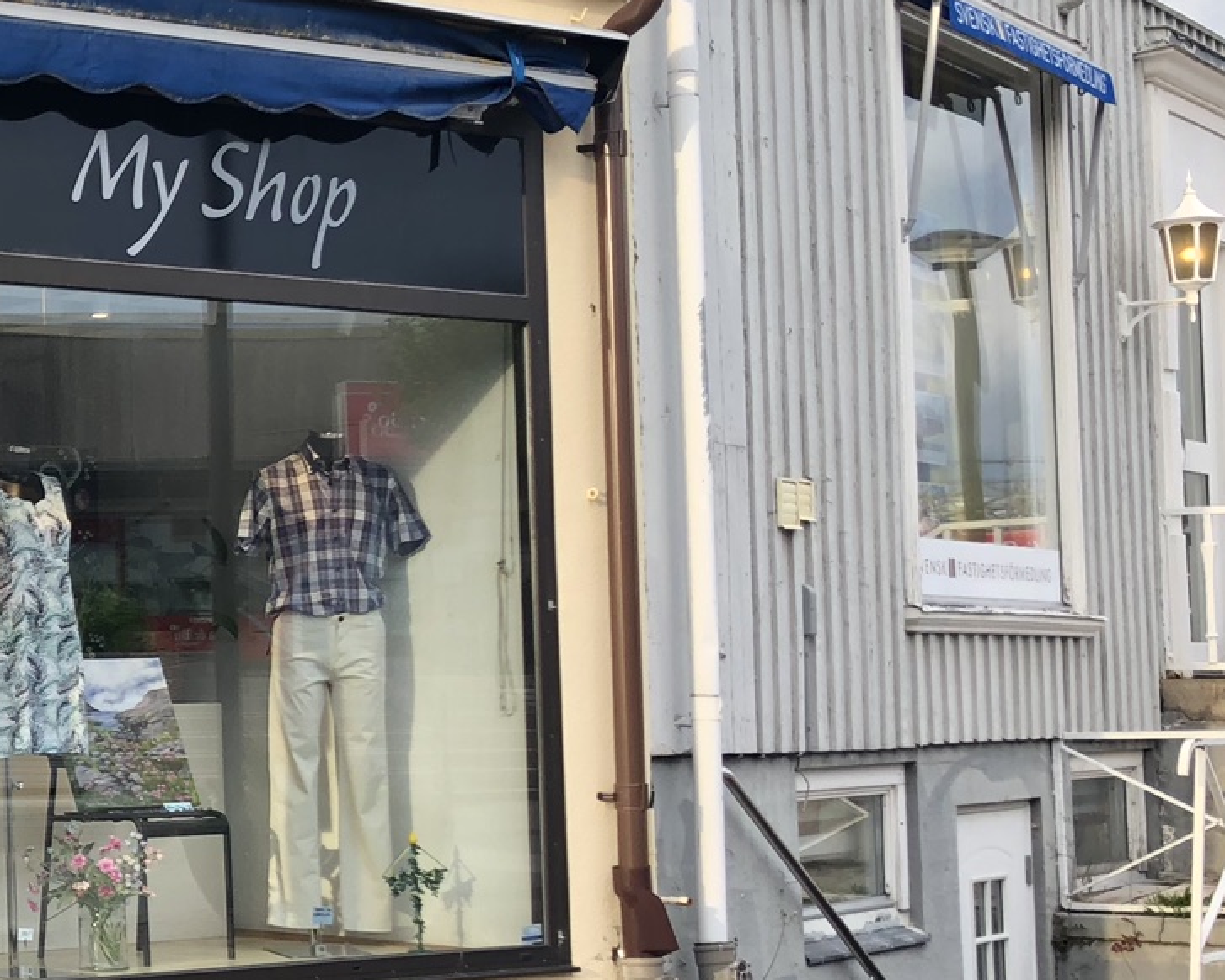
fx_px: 2792
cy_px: 616
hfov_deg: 22.0
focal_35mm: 77
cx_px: -418
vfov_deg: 19.9
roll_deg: +0.4
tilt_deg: +3.4
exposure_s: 1/125
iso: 20
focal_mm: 3.99
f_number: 1.8
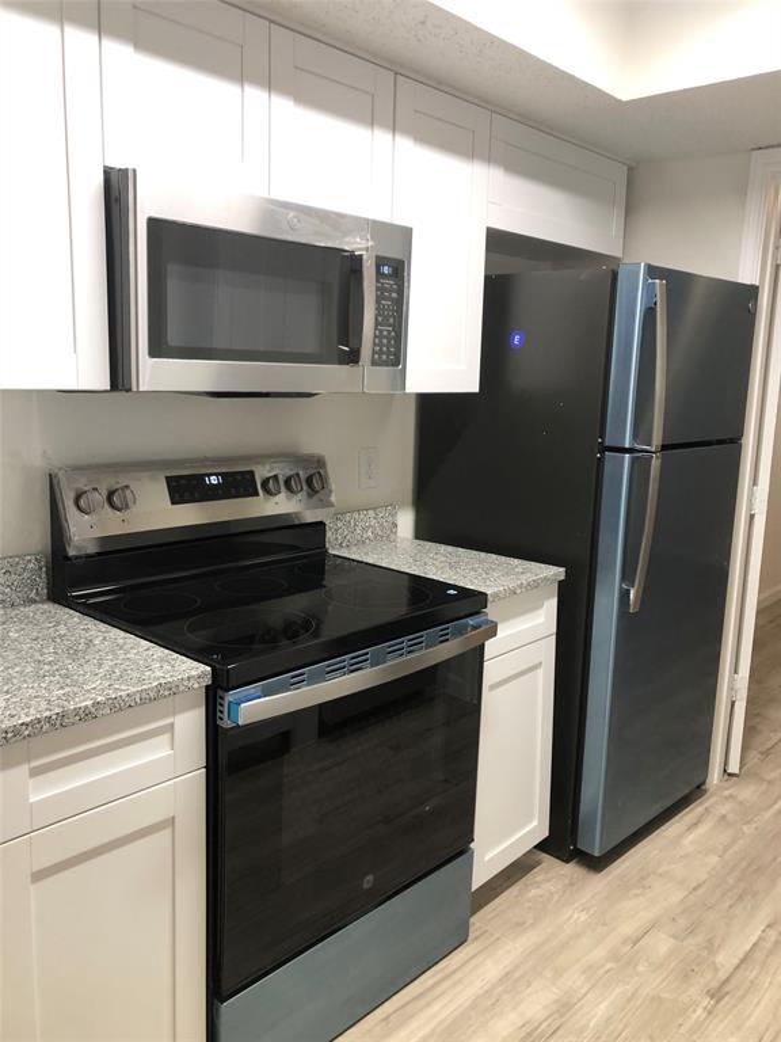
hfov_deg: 49.7
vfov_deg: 63.4
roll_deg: -1.3
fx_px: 842
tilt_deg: -8.9
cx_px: 390
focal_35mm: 28
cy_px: 521
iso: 40
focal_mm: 3.99
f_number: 1.8
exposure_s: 1/24
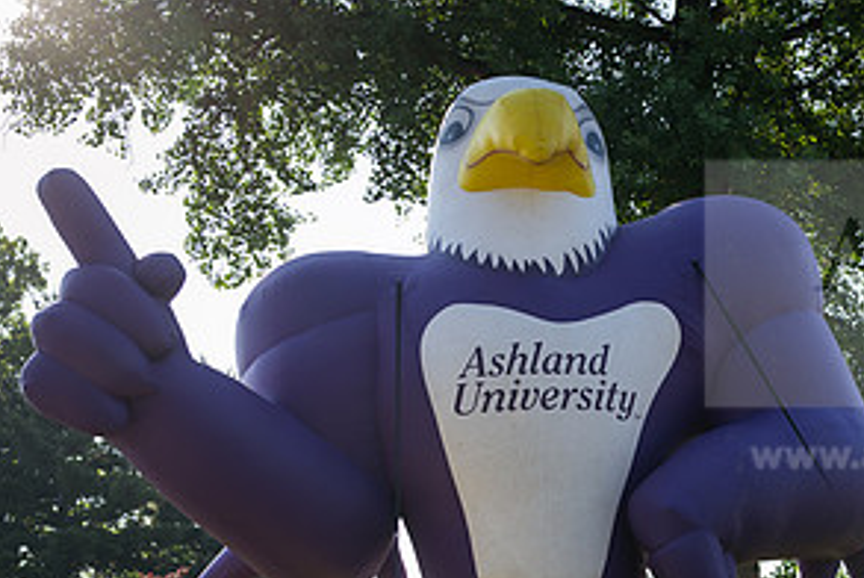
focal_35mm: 87
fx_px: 2090
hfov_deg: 23.2
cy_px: 518
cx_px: 616
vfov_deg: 15.6
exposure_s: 1/320
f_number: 4
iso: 64
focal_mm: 44
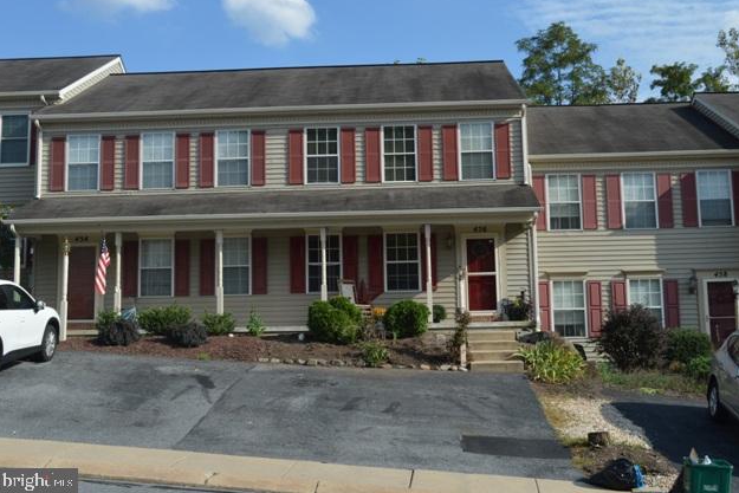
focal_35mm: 43
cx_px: 375
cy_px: 244
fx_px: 883
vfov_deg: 31.2
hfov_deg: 45.4
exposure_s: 1/250
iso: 100
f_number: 7.1
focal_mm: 28
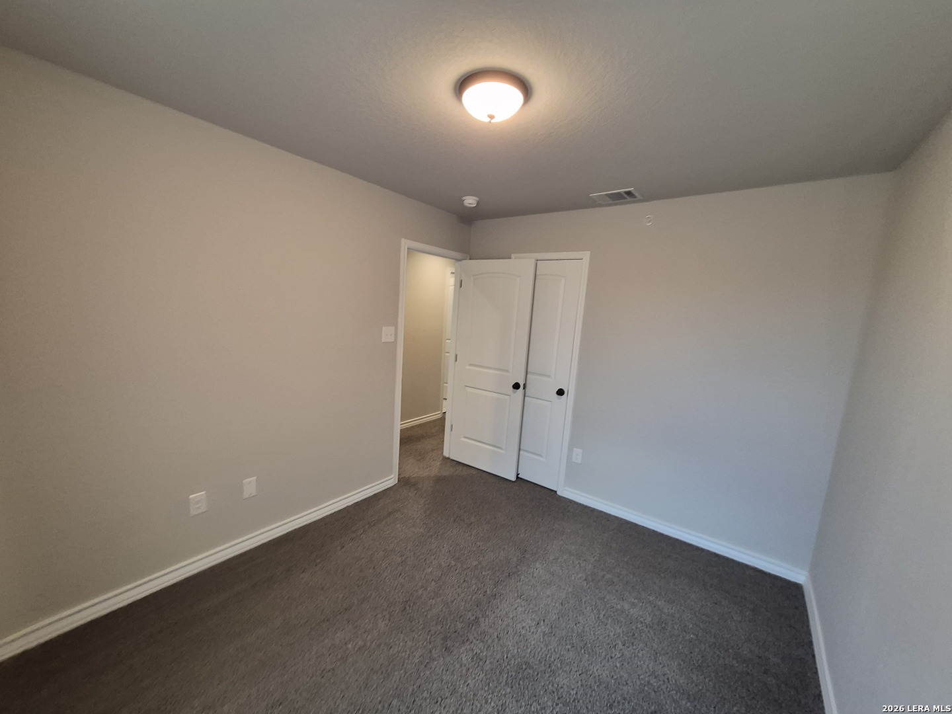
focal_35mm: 13
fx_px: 358
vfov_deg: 89.9
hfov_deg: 106.2
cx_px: 476
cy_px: 357
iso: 320
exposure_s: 1/60
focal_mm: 1.74
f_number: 2.2
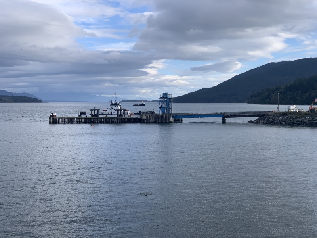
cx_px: 158
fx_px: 476
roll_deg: +0.0
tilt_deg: -0.1
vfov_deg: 28.0
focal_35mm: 52
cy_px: 119
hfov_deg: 36.8
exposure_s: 1/761
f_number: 2.4
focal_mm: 6
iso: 16
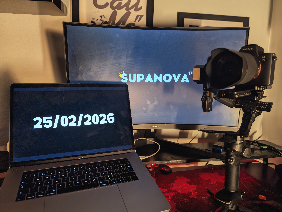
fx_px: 196
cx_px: 141
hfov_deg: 71.5
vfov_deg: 56.9
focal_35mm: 24
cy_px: 106
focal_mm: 6.9
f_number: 1.68
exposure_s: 1/88.6
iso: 172
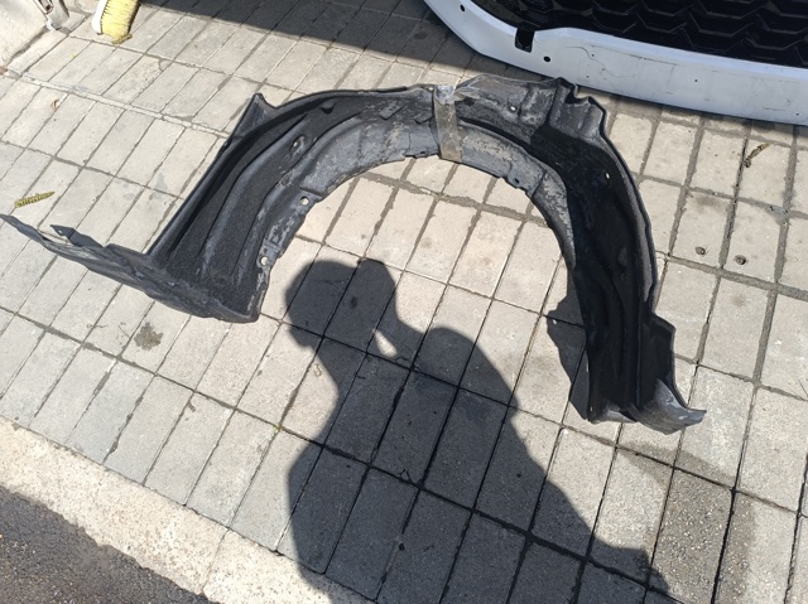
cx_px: 404
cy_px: 302
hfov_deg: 71.6
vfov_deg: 56.8
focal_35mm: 24
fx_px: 560
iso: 52
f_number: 1.65
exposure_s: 1/360
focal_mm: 6.14
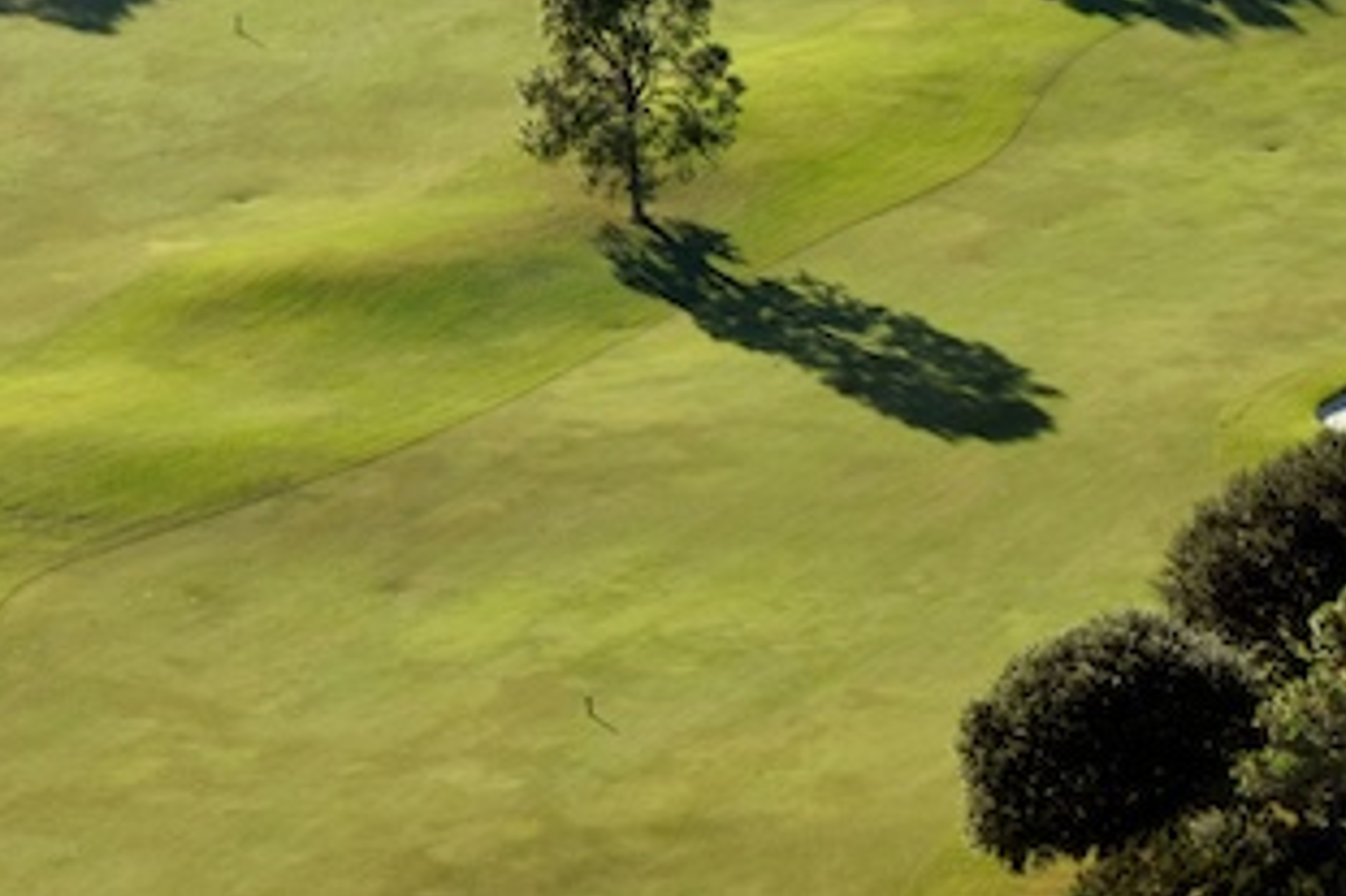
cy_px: -543
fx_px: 12630
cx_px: 485
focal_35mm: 338
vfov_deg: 4.0
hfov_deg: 6.1
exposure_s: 1/1000
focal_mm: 70
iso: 200
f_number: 4.5
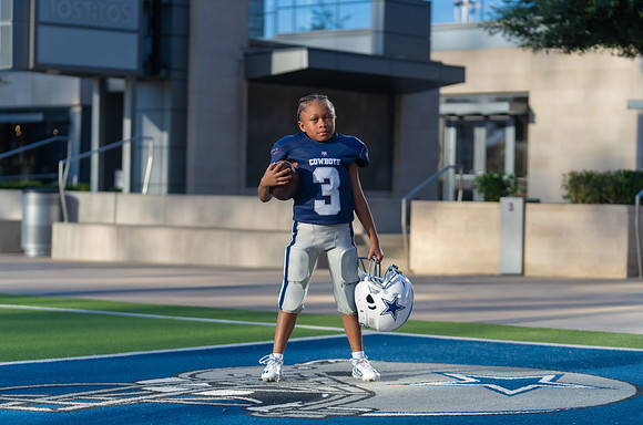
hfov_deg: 23.0
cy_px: 223
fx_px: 1581
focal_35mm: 89
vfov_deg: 15.3
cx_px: 335
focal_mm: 83
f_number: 2.8
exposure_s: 1/800
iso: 100
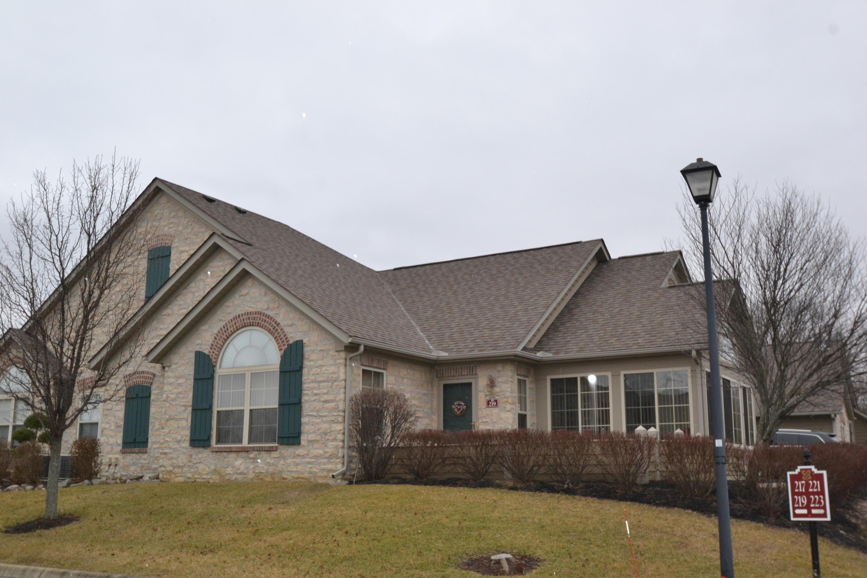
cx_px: 434
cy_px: 289
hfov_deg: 53.1
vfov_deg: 36.9
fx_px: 867
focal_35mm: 36
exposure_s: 1/60
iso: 800
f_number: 8
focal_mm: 24
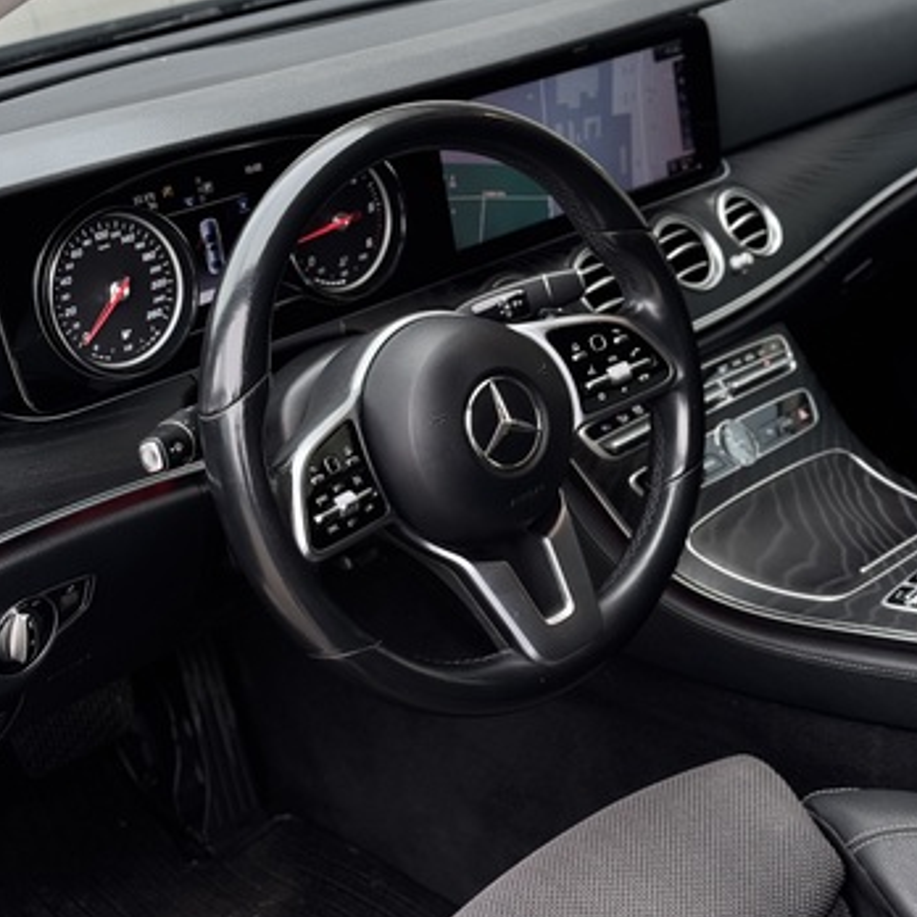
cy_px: 403
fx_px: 1738
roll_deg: +3.9
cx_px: 457
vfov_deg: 29.5
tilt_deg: -23.0
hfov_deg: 29.6
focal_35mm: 58
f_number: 1.78
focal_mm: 6.76
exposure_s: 1/514
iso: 64
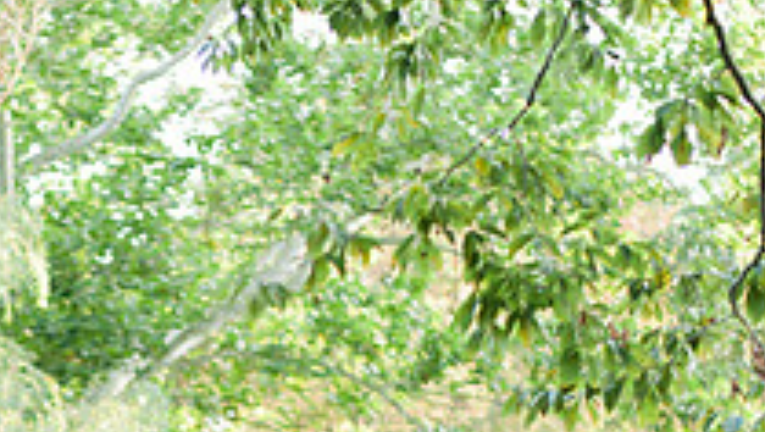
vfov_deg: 8.2
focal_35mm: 145
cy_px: 703
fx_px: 2944
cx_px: 44
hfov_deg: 14.6
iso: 640
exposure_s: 1/500
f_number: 1.8
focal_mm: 50
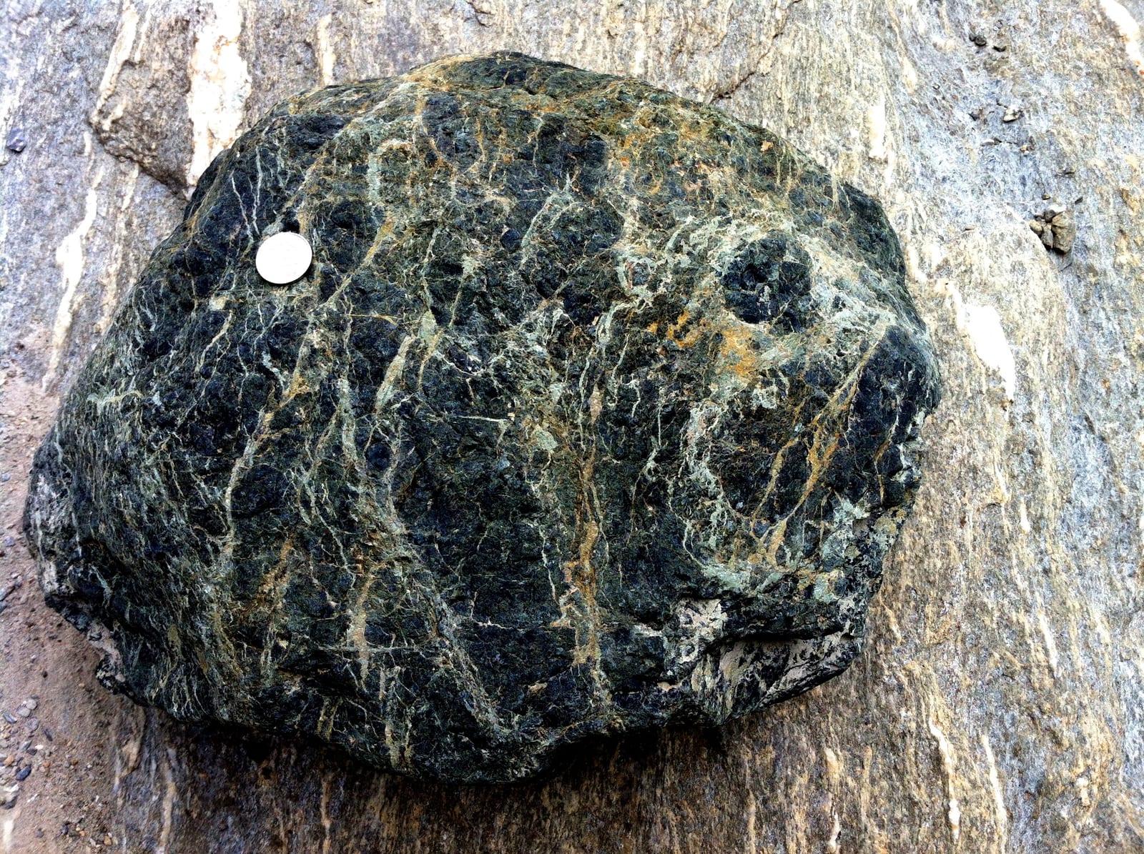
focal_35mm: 35
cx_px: 572
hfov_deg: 52.7
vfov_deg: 40.6
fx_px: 1155
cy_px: 427
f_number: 2.8
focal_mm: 3.85
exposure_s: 1/286
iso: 80
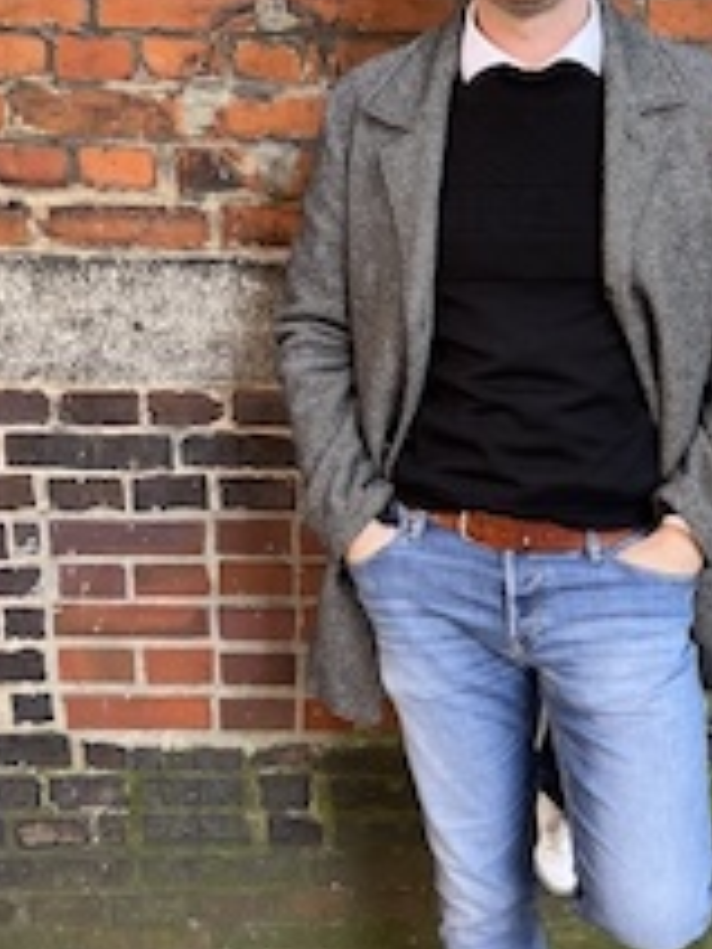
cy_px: 448
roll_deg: -1.9
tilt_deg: -11.7
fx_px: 1344
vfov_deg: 38.9
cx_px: 587
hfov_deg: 28.9
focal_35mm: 49
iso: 125
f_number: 1.6
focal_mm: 5.1
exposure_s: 1/79
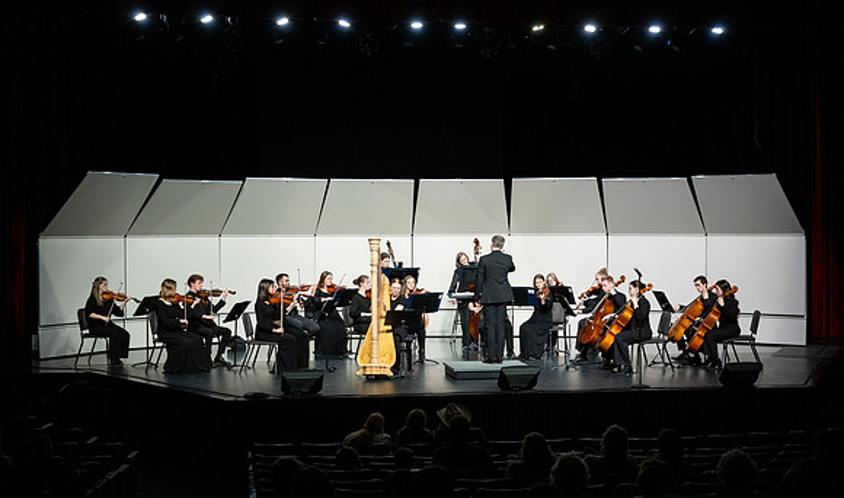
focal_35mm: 54
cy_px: 208
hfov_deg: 37.9
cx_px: 439
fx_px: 1229
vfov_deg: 22.9
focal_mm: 50
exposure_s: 1/500
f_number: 2.8
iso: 1250
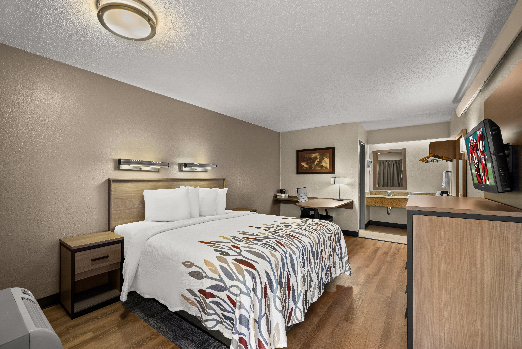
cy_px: 174
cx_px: 261
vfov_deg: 81.3
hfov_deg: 104.2
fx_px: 203
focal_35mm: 14
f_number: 8
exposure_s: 1.6
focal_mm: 14
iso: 400
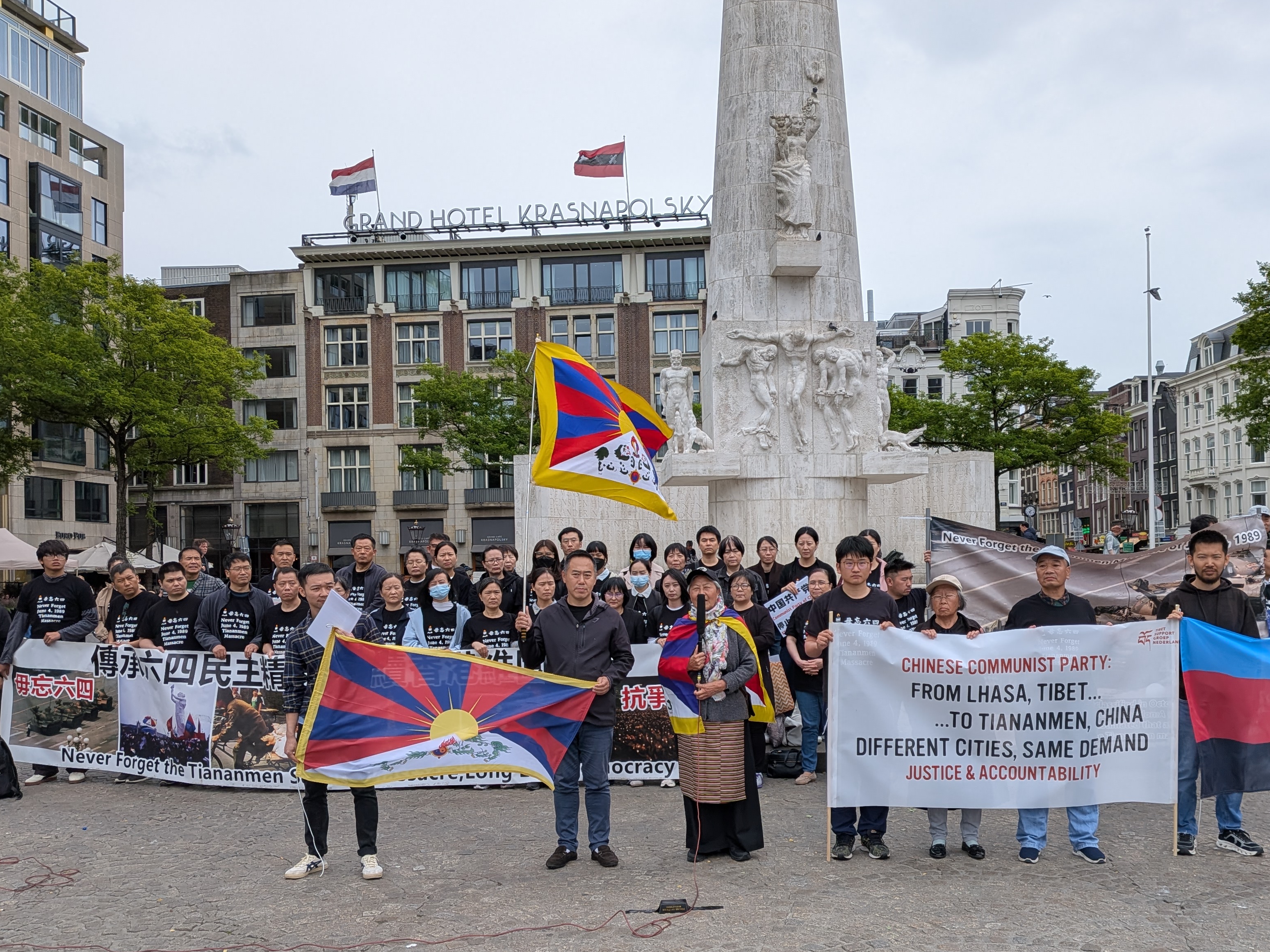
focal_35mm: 31
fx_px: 1137
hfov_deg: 58.1
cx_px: 725
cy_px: 525
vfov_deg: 45.4
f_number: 1.7
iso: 27
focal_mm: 4.53
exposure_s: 1/1253
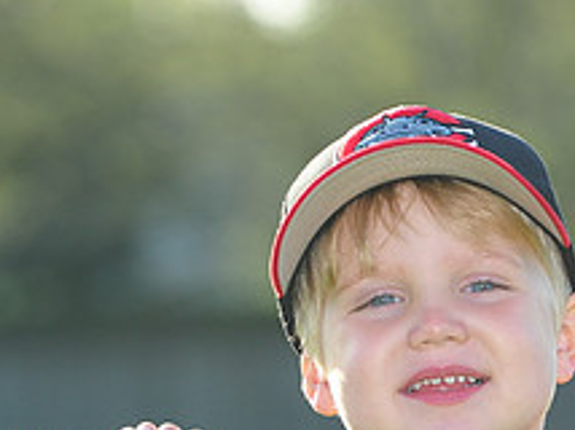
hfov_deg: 3.8
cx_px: 519
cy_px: 494
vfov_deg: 2.8
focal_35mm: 521
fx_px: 8645
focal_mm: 200
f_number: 7.1
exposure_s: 1/400
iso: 400
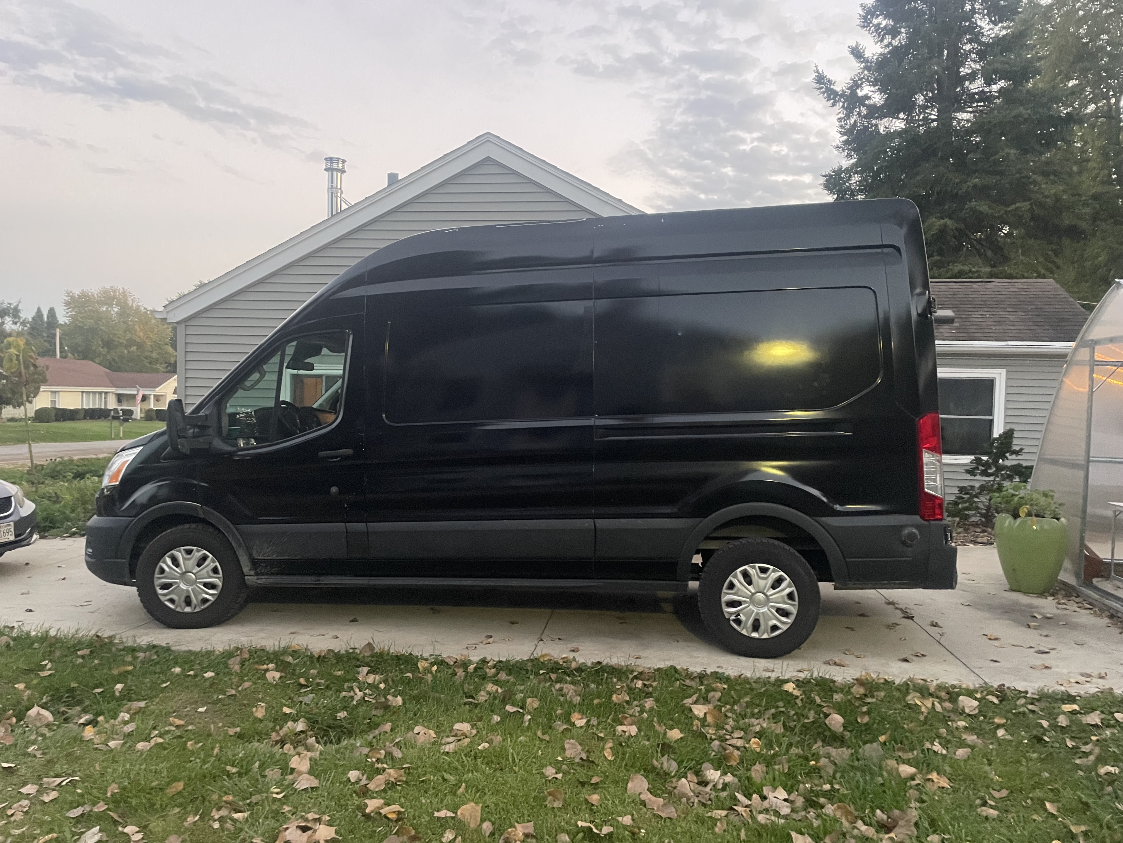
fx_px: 843
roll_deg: -0.8
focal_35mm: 26
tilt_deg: -3.1
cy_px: 422
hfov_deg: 67.3
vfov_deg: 53.1
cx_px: 562
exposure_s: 1/40
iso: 500
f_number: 1.6
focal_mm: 4.2
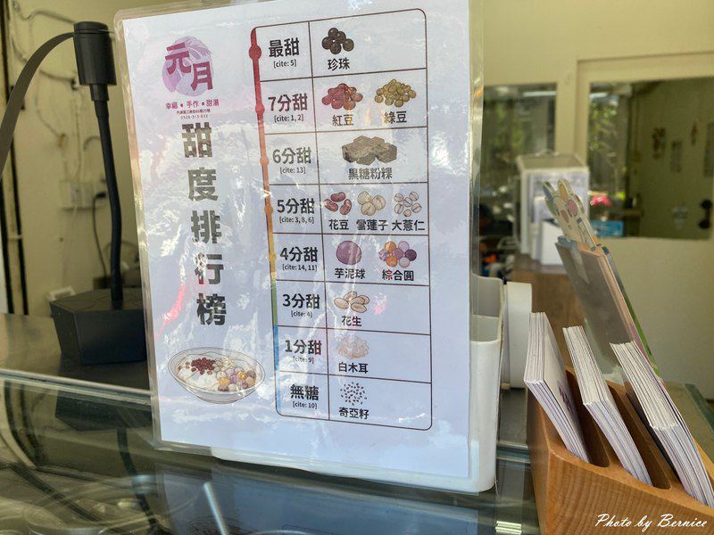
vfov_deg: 53.1
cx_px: 357
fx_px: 536
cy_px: 268
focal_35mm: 26
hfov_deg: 67.3
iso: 32
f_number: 1.8
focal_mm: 4.25
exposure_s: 1/342
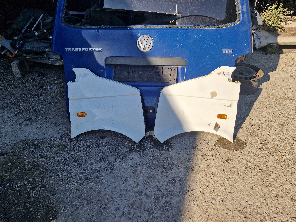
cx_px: 148
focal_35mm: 23
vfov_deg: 58.9
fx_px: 197
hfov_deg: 73.9
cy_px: 111
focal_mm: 5.4
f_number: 1.8
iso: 50
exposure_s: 1/1408
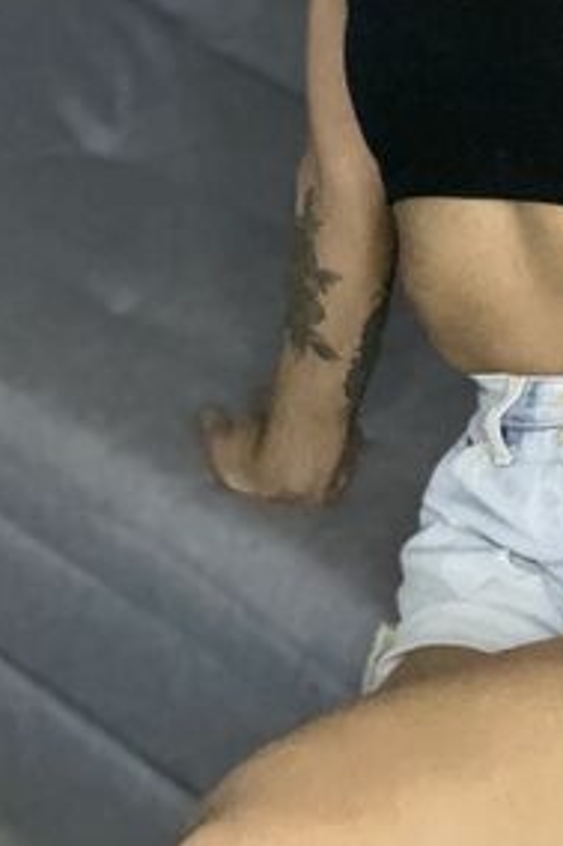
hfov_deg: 17.6
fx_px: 1761
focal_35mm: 75
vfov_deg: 25.6
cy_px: -16
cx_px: 605
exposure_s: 1/24
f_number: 2.2
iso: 640
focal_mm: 2.71
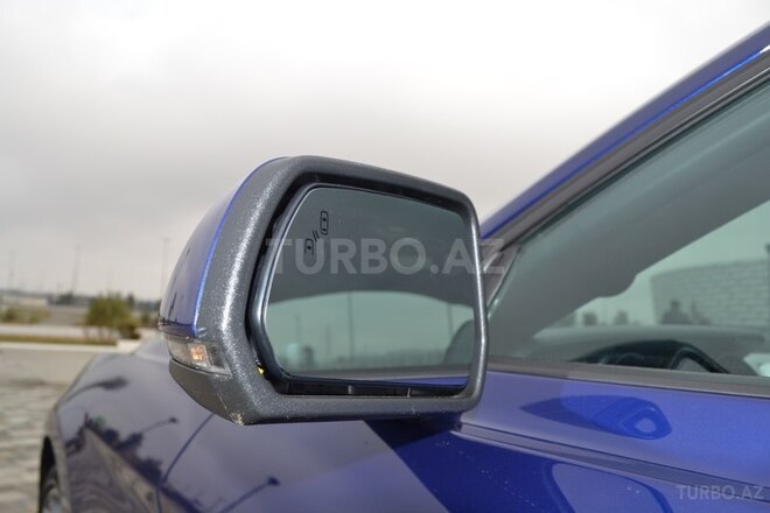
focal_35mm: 27
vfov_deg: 47.9
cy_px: 256
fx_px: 577
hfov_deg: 67.4
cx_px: 385
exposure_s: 1/200
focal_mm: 18
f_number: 7.1
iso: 100
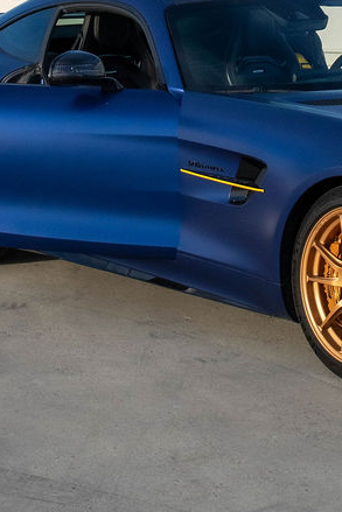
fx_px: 1794
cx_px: 295
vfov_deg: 15.7
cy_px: -94
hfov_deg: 10.8
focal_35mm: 126
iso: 400
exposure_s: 1/1600
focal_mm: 24
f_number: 6.3
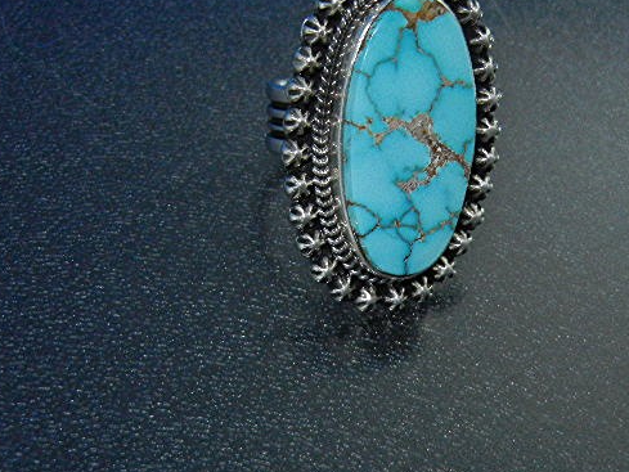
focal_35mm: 89
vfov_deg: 16.6
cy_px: 171
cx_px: 351
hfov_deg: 22.0
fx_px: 1618
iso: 800
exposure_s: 1/30
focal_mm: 12.2
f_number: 8.2
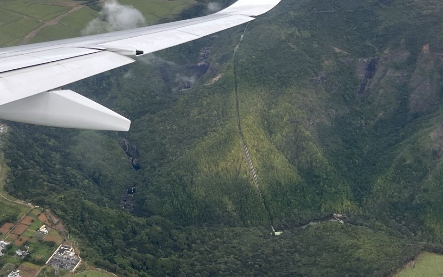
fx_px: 724
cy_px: 135
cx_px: 121
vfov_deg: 21.6
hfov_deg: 33.4
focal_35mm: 60
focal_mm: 5.7
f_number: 1.5
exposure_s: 1/1311
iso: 50
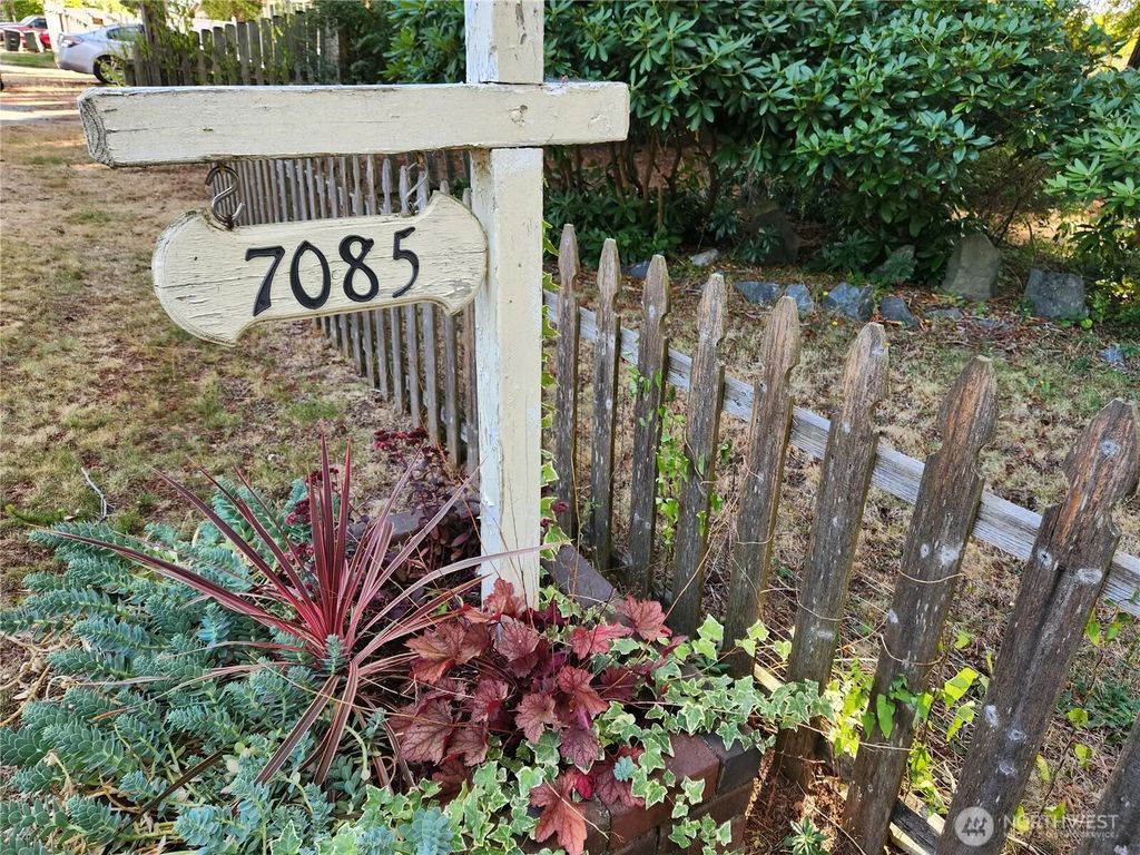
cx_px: 570
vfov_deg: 58.9
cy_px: 428
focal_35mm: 23
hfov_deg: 73.9
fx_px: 757
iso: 64
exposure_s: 1/180
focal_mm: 5.4
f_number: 1.8
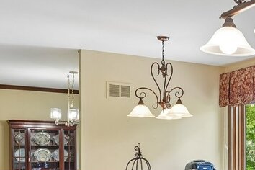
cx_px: 318
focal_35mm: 64
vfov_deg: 21.1
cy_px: 128
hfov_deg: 27.1
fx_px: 453
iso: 400
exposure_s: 1/30
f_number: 2.8
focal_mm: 14
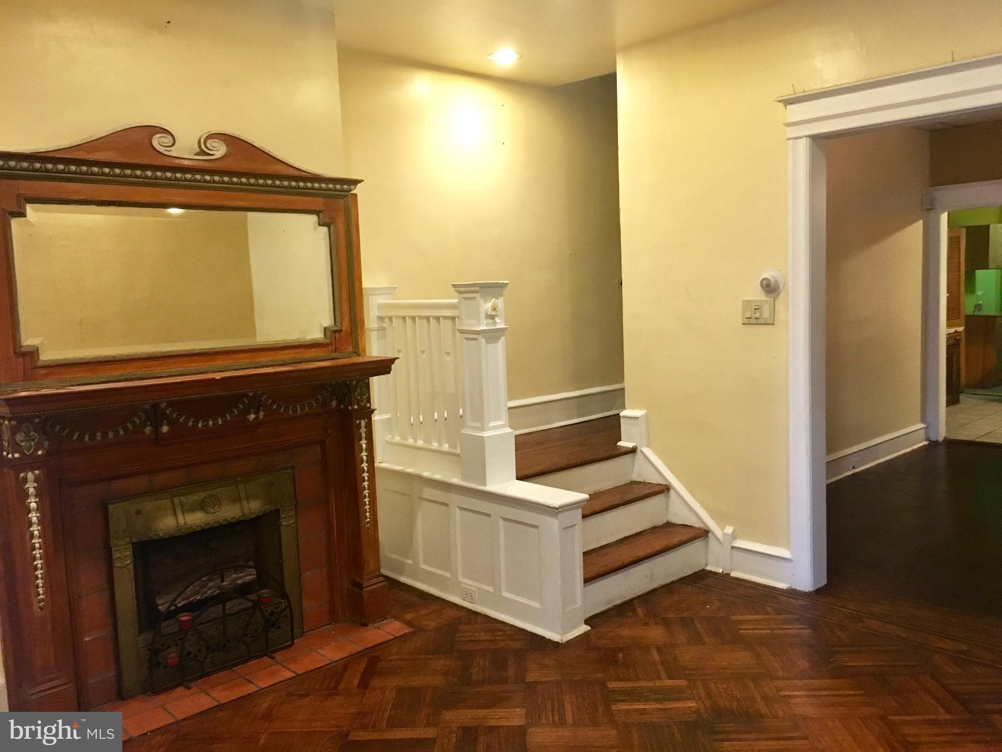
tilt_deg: -4.8
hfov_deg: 61.7
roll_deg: +2.3
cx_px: 501
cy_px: 376
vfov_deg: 48.2
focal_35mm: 29
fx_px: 839
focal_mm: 4.15
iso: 200
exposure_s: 1/20
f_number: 2.2
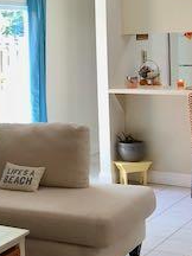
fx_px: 614
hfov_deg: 17.5
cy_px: 65
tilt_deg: -1.5
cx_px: 20
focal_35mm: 83
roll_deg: +1.7
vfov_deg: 23.3
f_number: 1.8
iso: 32
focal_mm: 4
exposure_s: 1/30
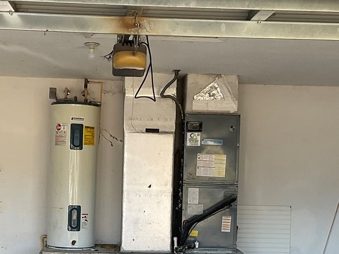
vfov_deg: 21.0
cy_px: 207
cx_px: 142
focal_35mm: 69
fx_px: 676
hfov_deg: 28.1
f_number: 1.8
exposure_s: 1/120
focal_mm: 3
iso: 32
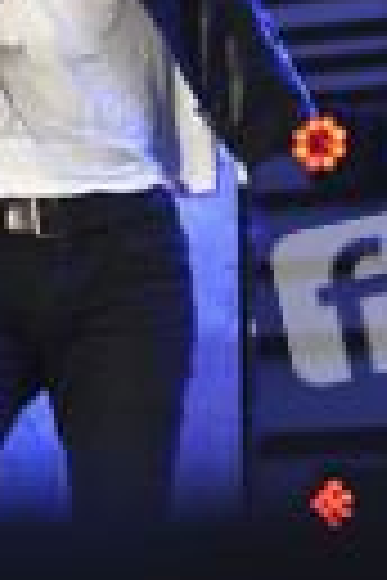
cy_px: 54
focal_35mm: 217
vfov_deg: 9.4
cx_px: 97
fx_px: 3499
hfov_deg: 6.3
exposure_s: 1/400
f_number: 2.8
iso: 1250
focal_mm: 70
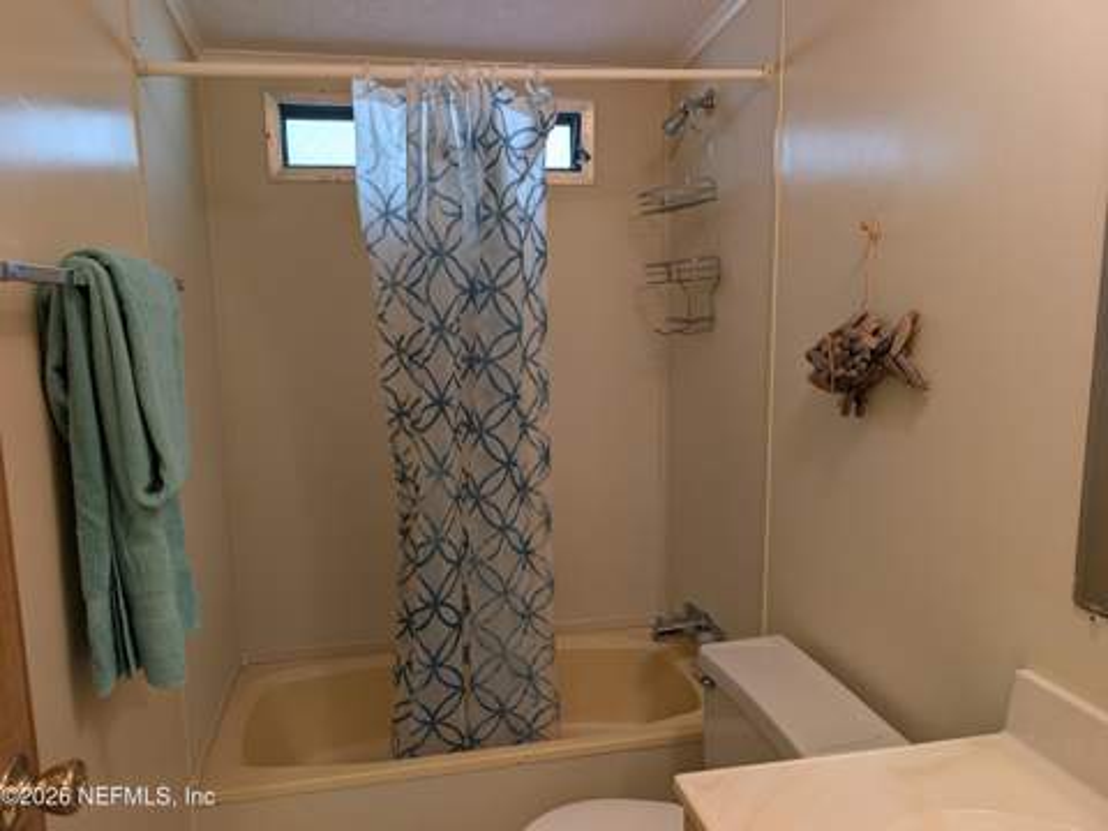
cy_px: 416
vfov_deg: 56.8
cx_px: 554
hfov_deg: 71.6
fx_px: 768
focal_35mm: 24
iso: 120
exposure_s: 1/40
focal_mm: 6.9
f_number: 1.68
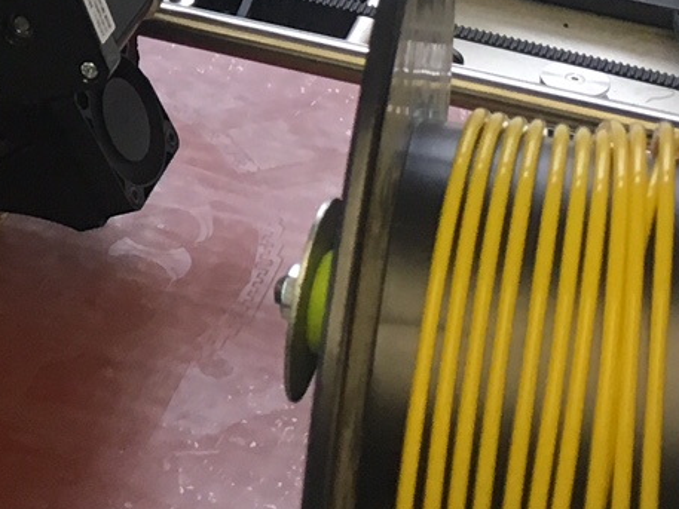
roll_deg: +0.3
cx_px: -177
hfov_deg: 14.8
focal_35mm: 128
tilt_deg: -21.6
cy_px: -300
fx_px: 2511
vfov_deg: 11.1
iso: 50
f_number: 2.2
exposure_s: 1/33
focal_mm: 4.15
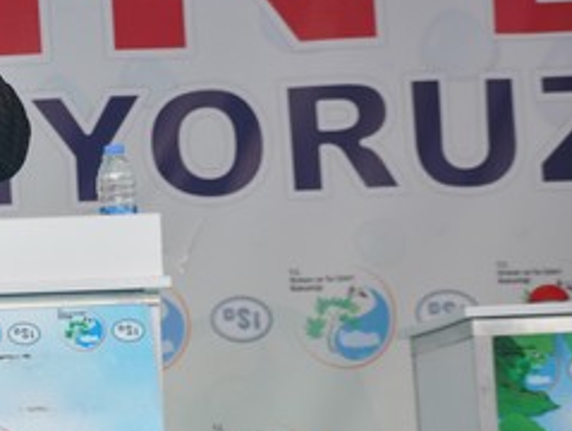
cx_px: -194
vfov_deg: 3.5
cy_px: 195
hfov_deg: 4.7
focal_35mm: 423
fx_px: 7006
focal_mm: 105
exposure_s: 1/160
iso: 200
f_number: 6.3
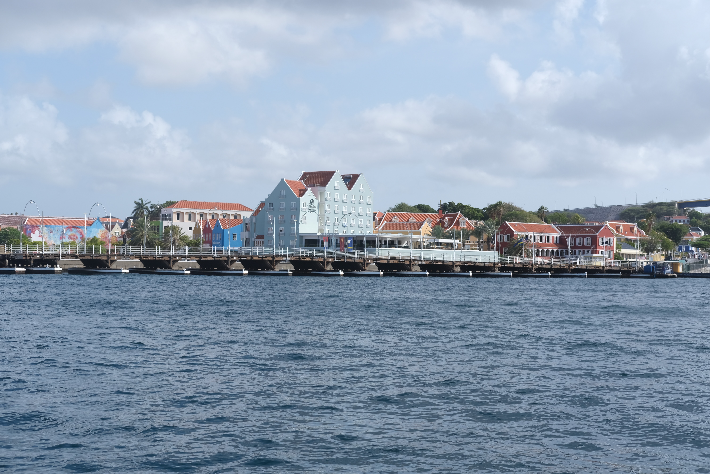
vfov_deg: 25.5
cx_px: 355
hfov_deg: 37.5
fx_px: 1045
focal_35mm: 53
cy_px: 237
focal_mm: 35
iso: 160
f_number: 5.6
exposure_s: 1/640
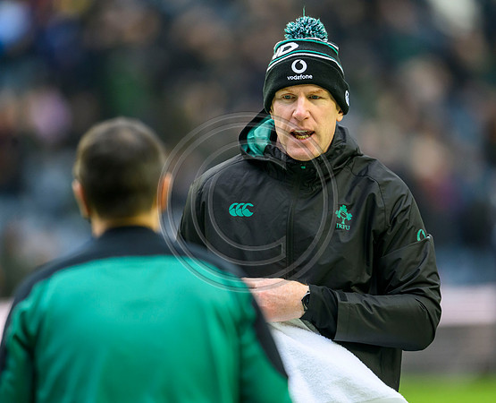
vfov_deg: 2.5
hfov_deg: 3.0
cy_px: 202
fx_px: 9399
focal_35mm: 637
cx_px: 301
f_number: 4
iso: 3200
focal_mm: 560
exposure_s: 1/1000
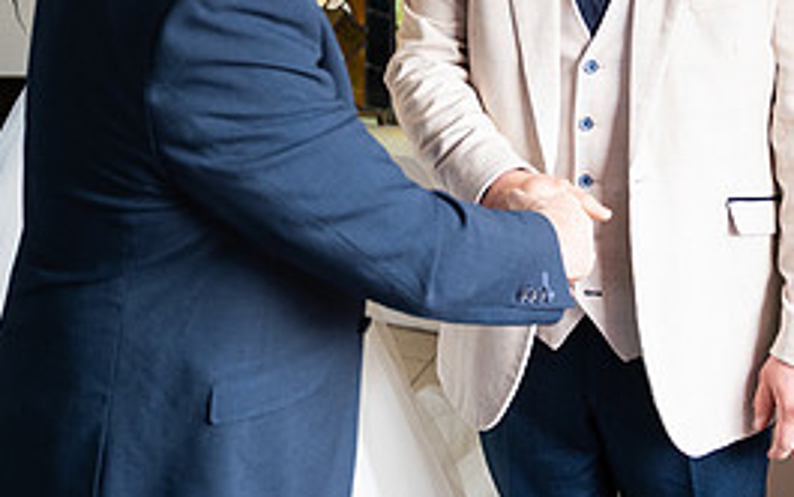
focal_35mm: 78
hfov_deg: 26.2
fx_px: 1689
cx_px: 219
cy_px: -55
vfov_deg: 16.2
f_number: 3.5
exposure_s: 1/160
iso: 640
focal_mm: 35
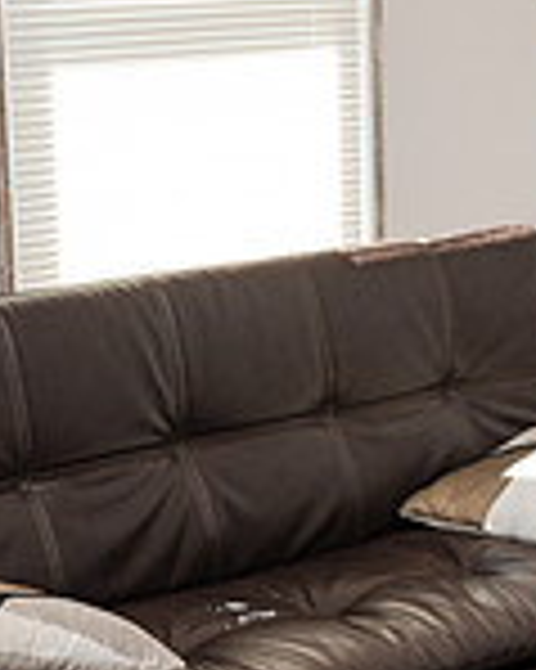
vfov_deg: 15.4
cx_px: 559
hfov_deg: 12.2
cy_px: 445
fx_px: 2481
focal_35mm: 125
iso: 640
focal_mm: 44
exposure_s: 1/250
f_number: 3.2
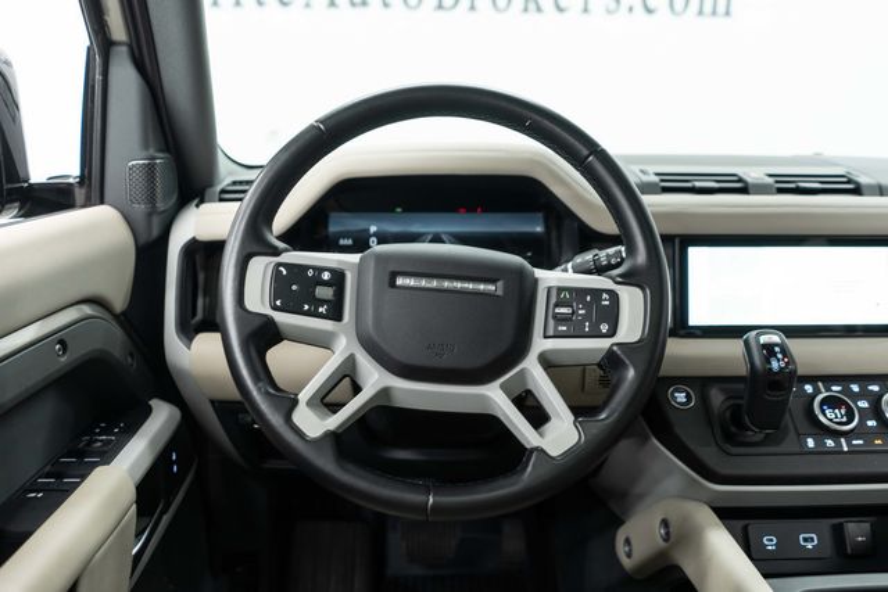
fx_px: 691
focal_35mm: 28
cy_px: 296
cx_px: 444
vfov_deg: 46.4
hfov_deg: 65.5
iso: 800
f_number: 3.2
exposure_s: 1/40
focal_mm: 28
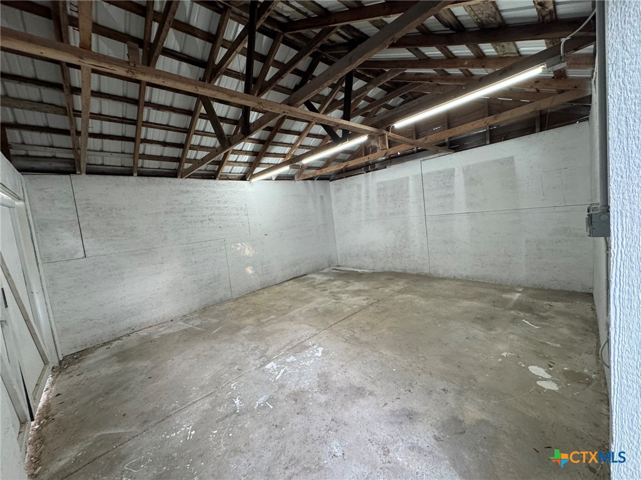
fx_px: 259
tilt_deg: -4.3
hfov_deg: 102.1
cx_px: 320
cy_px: 240
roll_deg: +5.6
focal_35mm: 14
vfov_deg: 85.7
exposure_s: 1/120
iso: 320
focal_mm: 2.22
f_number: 2.2
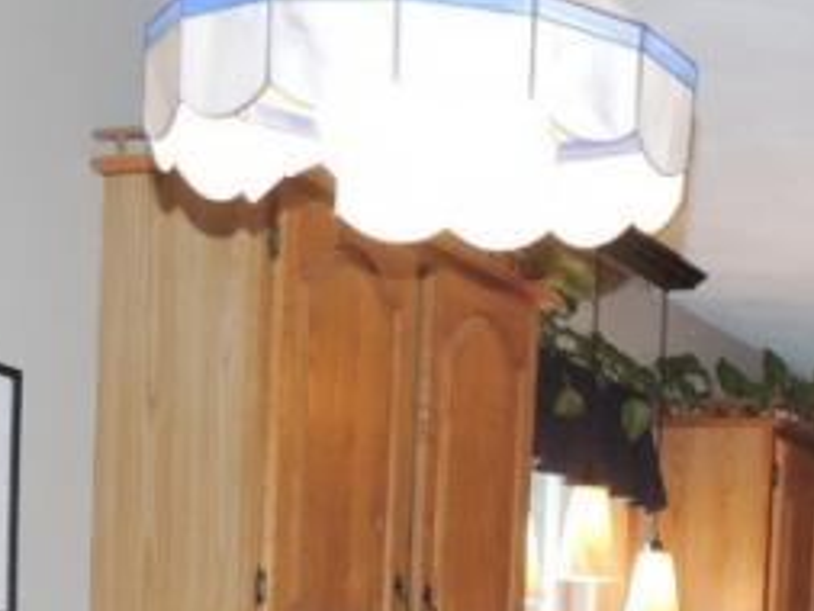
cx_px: 772
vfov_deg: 14.0
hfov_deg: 19.7
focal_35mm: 97
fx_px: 2282
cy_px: 1000
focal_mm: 4.3
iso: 200
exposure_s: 1/30
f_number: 3
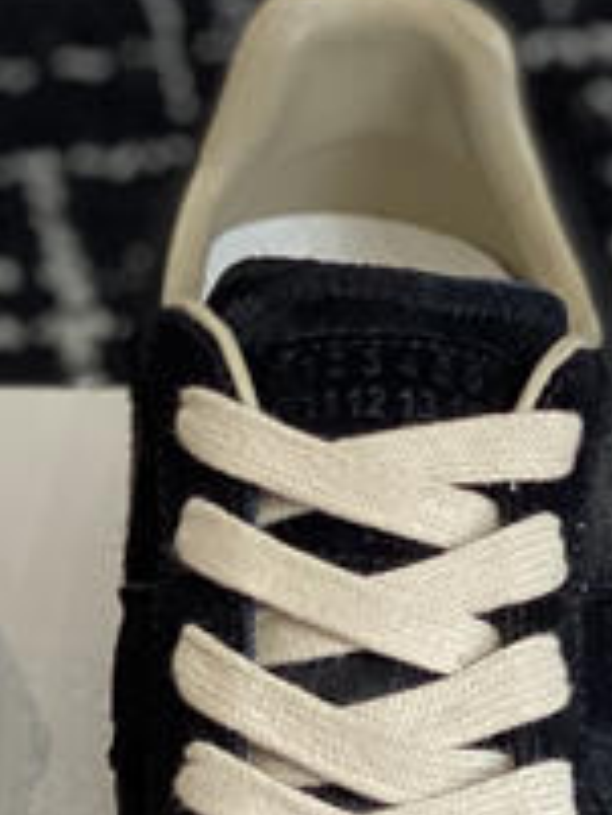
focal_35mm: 224
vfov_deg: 8.8
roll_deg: -3.7
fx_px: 5275
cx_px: 81
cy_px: 531
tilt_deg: -43.0
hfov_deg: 6.6
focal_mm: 6
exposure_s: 1/122
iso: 40
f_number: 2
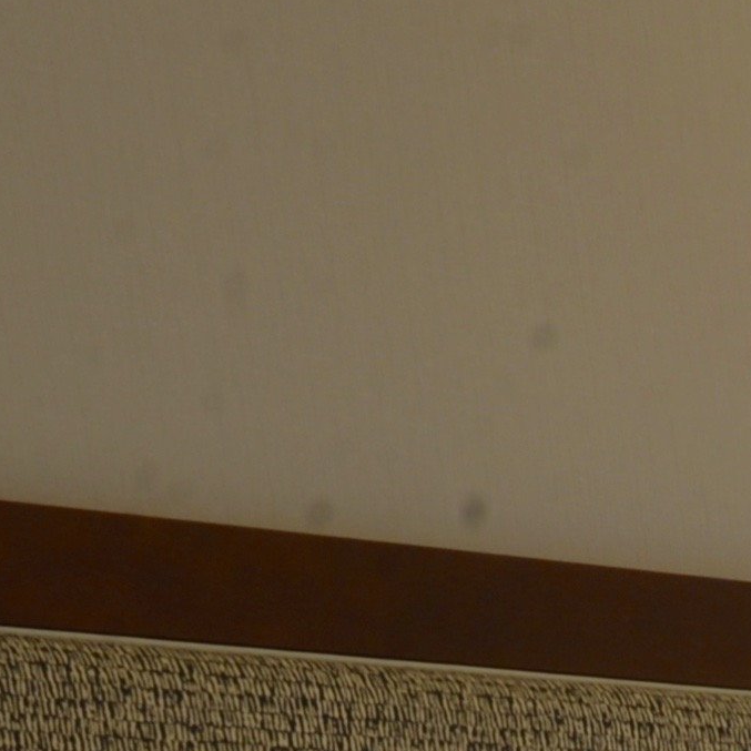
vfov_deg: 9.8
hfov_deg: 7.5
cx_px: 3102
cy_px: 1939
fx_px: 3706
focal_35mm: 151
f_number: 16
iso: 400
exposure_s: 1/2.5
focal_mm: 20
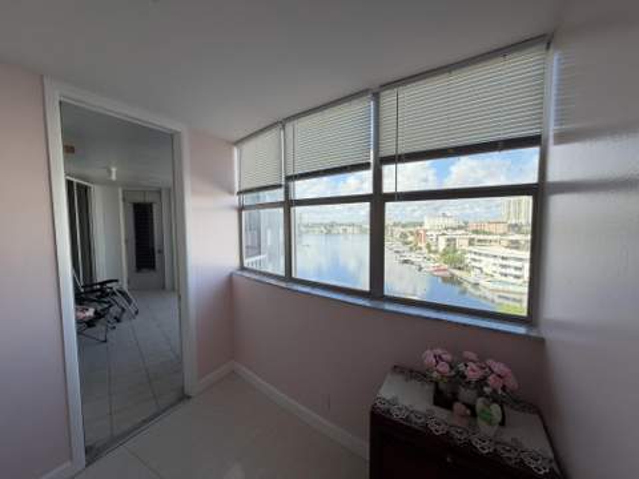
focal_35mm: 14
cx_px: 320
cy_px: 240
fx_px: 258
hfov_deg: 102.1
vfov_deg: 85.7
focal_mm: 2.22
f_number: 2.2
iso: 50
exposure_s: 1/502
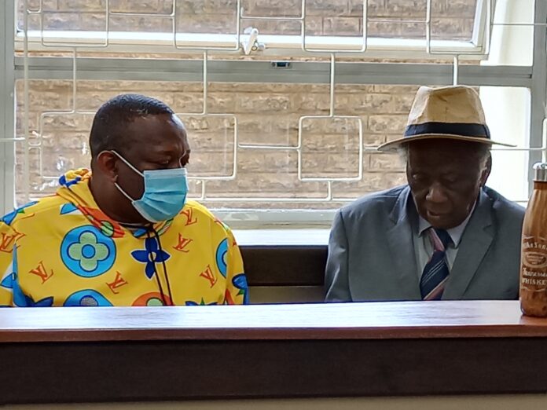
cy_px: 205
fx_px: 1754
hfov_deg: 17.7
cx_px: 274
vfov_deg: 13.3
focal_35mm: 111
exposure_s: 1/50
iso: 218
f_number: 1.8
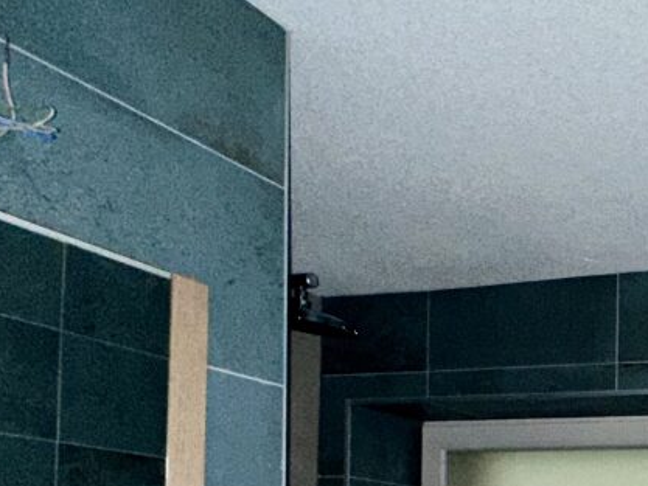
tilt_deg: -1.6
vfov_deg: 26.8
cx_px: 822
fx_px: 880
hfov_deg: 31.9
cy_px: 604
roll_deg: -1.2
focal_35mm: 47
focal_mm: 2.22
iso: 200
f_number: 2.2
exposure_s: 1/34
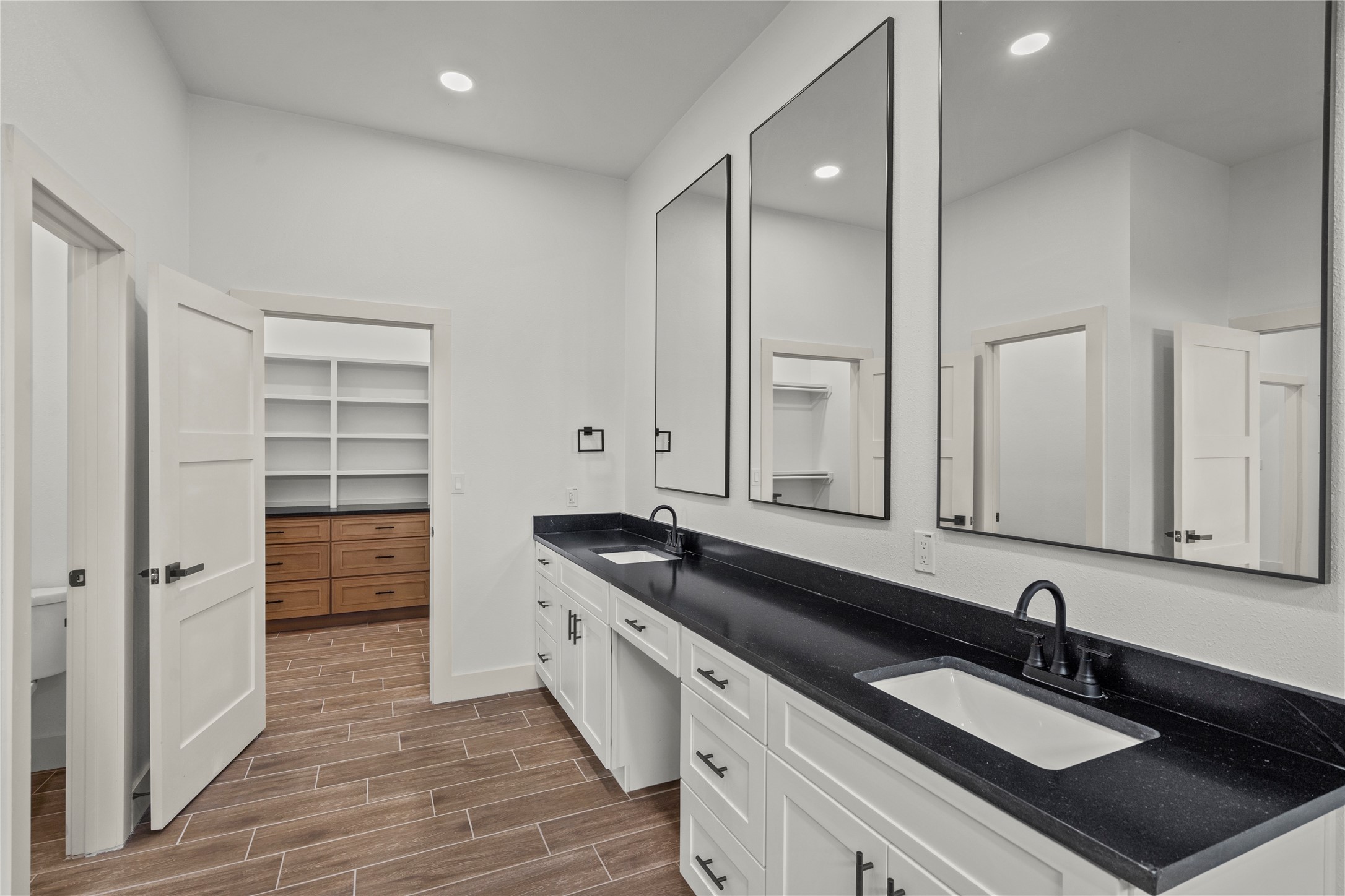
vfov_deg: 73.7
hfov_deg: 96.7
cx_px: 672
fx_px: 598
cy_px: 448
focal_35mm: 16
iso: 200
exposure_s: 1/5
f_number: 8
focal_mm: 16
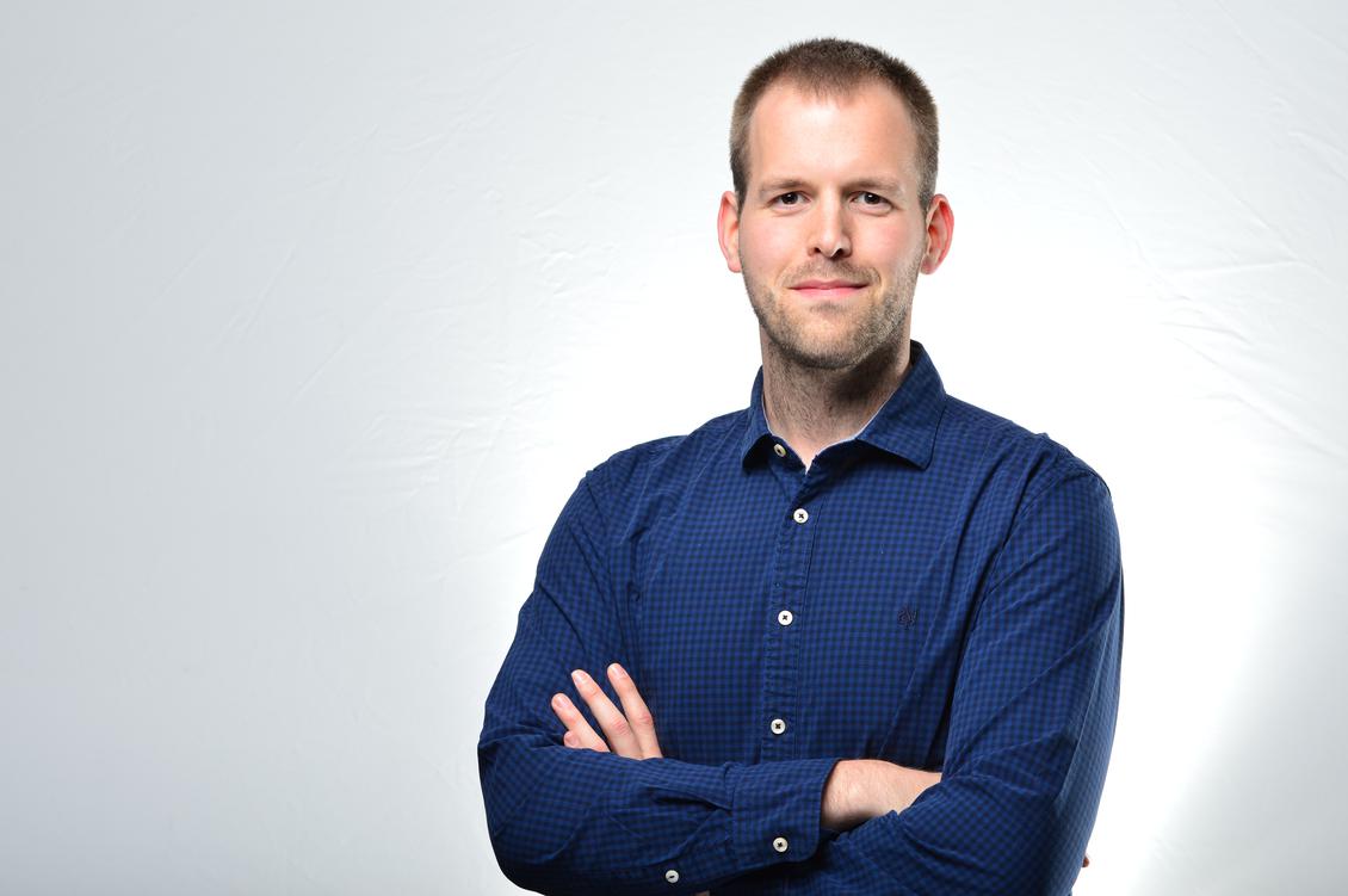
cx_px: 674
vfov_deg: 10.7
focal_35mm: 128
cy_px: 448
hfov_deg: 16.1
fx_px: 4769
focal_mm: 85
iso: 100
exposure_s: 1/200
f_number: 7.1
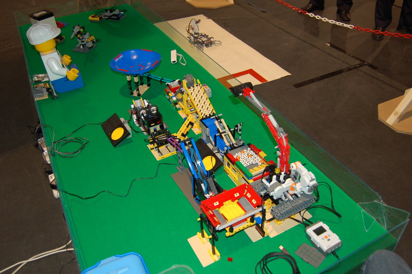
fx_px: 343
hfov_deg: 62.0
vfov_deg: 43.5
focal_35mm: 30
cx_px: 206
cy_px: 137
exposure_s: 1/60
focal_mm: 20
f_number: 3.8
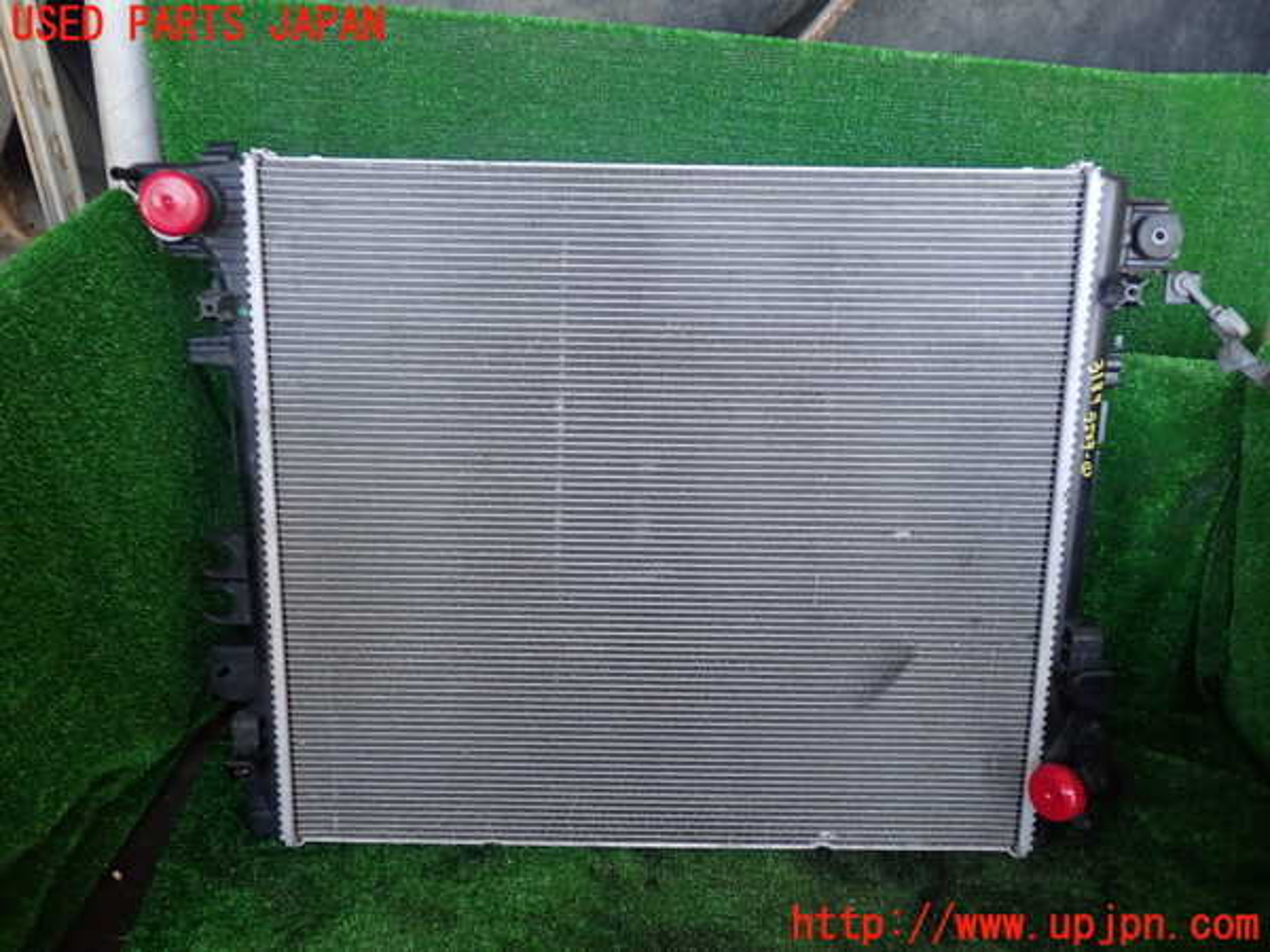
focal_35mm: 30
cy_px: 476
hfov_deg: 60.0
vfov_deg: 46.8
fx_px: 1101
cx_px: 635
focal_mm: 5.4
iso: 160
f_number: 2.3
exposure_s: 1/60
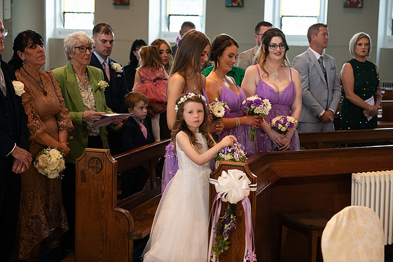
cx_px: 196
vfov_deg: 19.5
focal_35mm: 70
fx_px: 764
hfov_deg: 28.8
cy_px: 131
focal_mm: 70
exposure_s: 1/160
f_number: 3.5
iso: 800
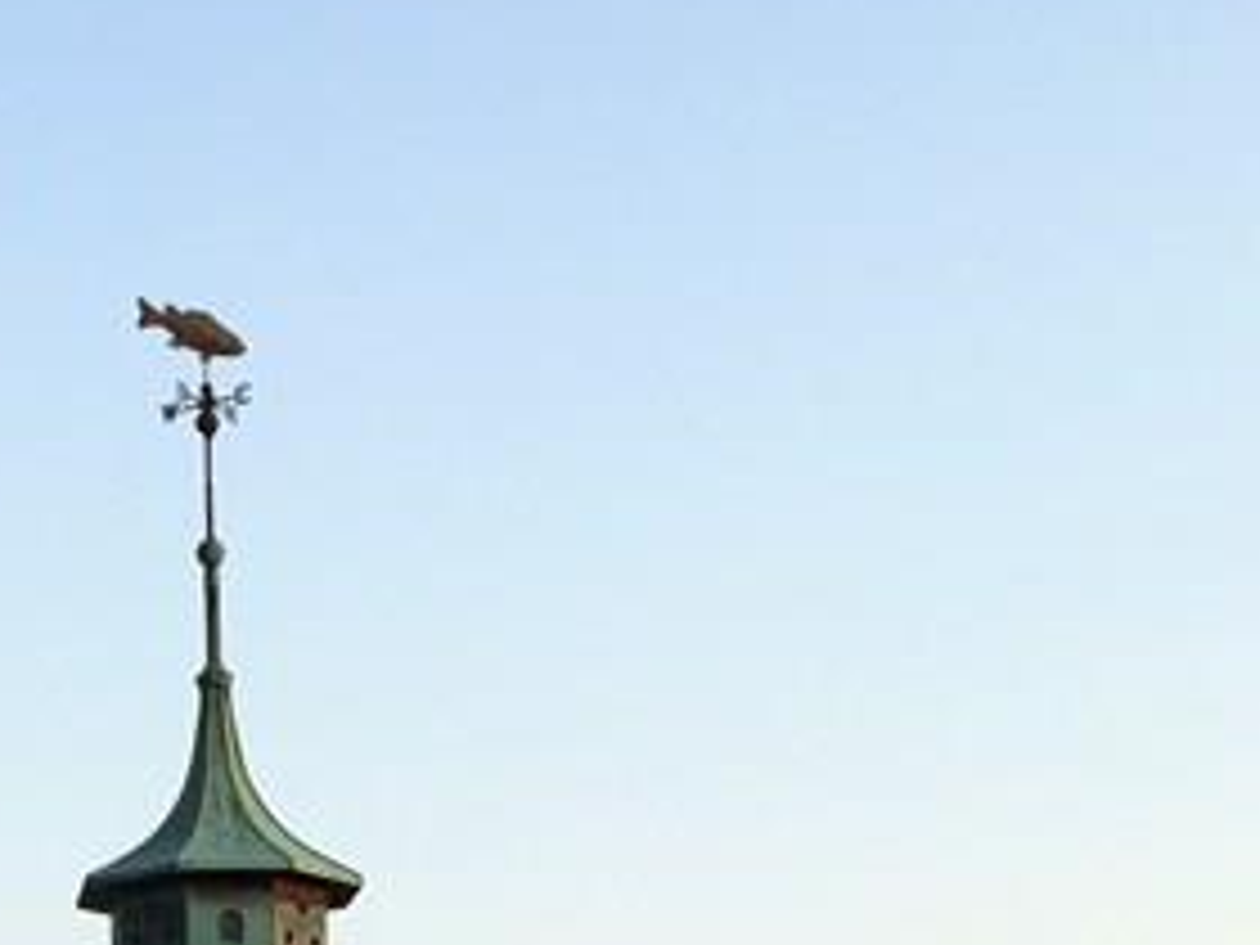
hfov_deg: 18.2
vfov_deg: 12.9
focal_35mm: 106
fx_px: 3858
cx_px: 72
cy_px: 1593
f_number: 2.2
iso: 32
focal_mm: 4.15
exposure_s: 1/147
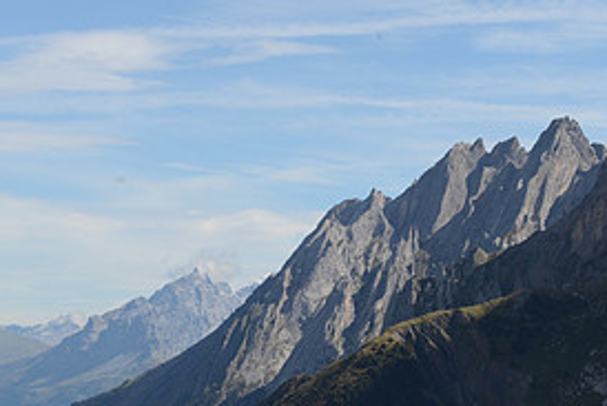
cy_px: 355
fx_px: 2497
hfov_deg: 13.9
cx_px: 250
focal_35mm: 148
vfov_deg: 9.2
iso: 250
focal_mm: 70
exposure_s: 1/320
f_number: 13
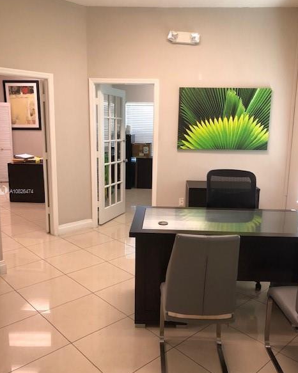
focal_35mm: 30
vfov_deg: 58.8
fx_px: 331
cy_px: 192
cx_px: 148
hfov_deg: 48.5
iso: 32
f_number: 1.8
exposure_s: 1/24
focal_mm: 3.99
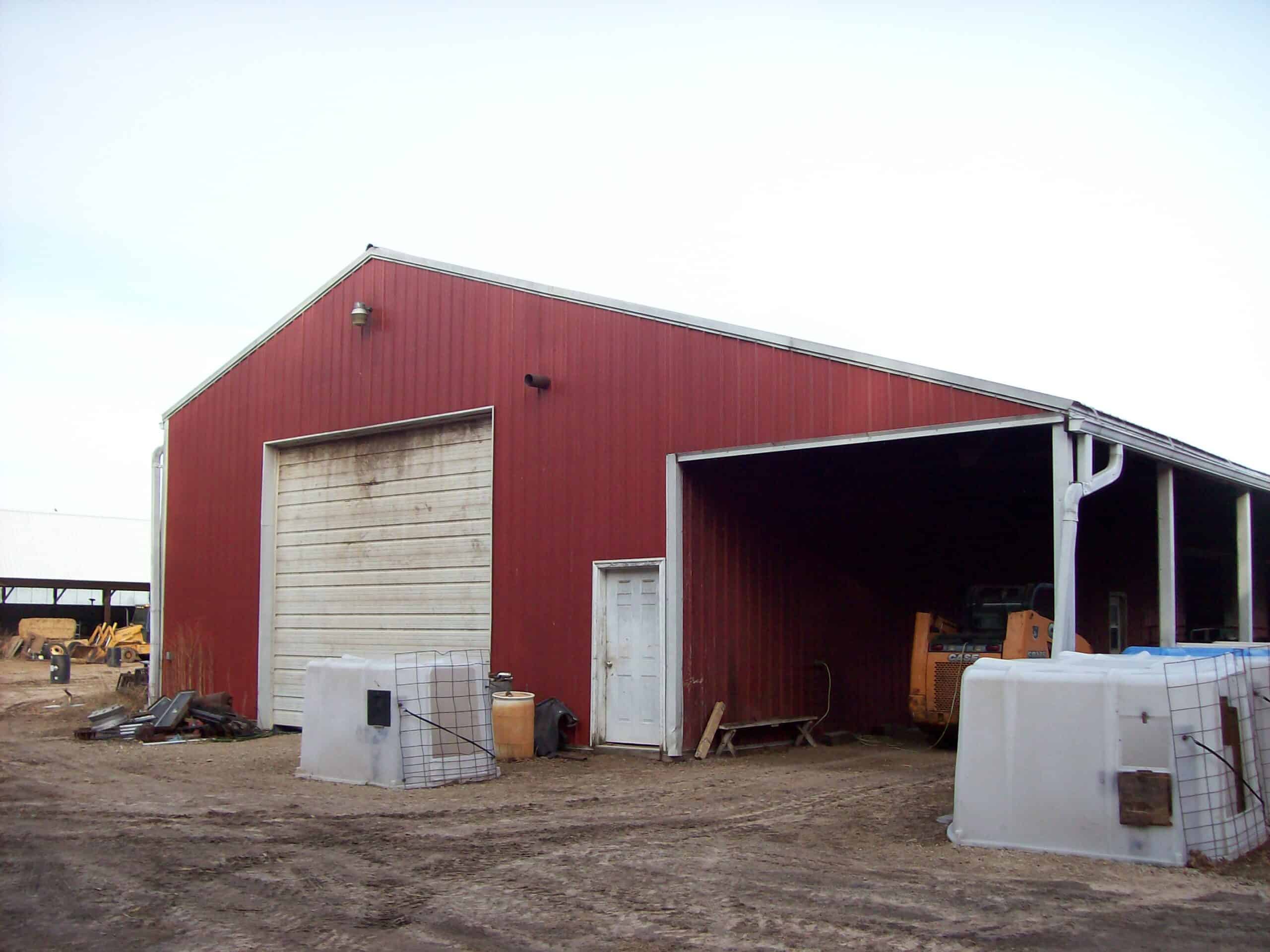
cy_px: 476
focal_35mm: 36
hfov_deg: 51.4
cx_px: 635
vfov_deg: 39.6
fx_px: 1320
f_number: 2.7
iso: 80
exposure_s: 1/392
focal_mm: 6
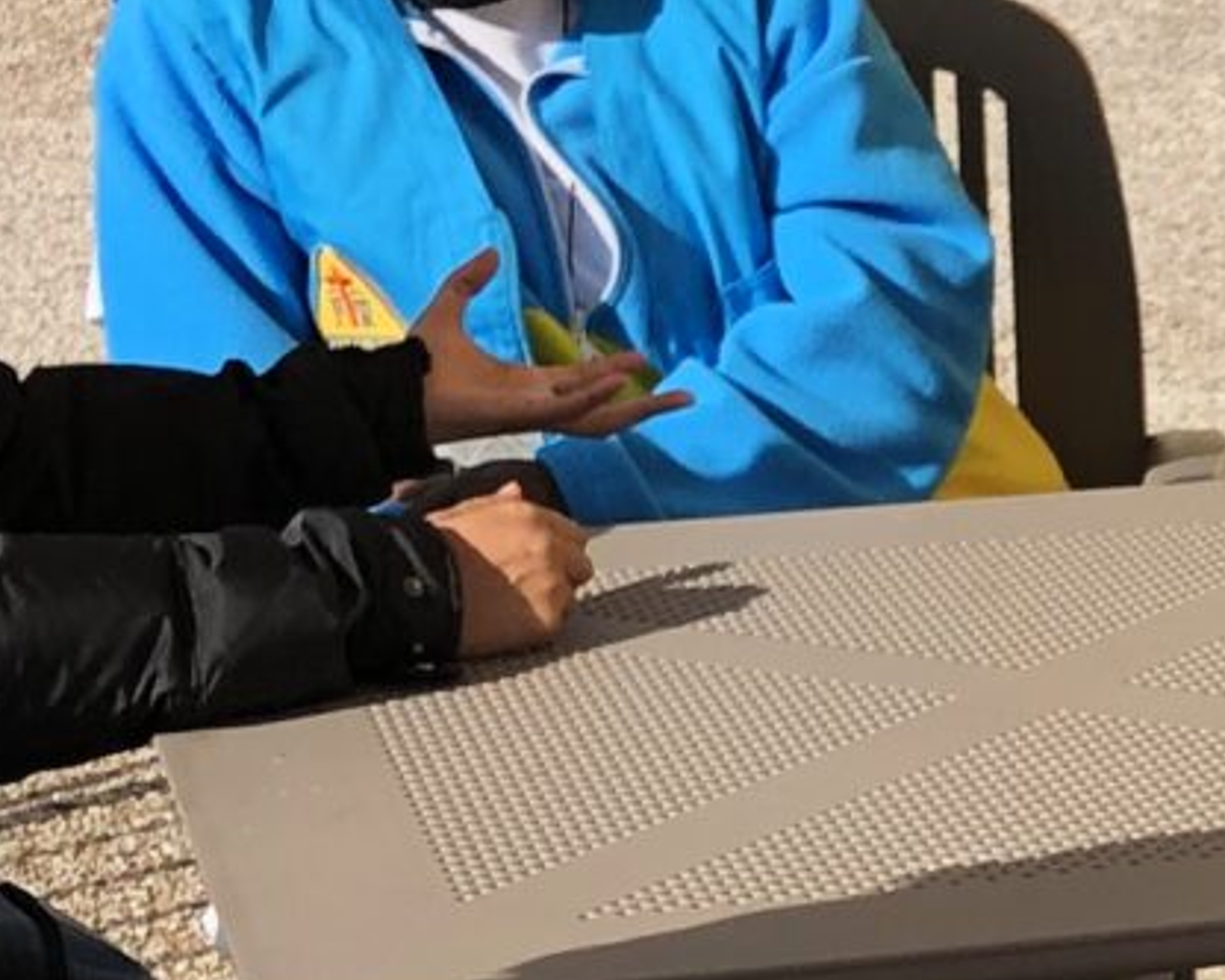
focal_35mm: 168
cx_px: 2100
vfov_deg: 9.2
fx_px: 6092
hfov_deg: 10.8
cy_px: 683
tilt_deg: -15.5
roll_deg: -1.9
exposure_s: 1/1715
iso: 20
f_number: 1.8
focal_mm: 3.99
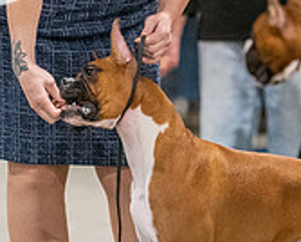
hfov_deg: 2.5
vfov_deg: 2.0
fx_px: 6769
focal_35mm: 759
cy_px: 45
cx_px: 235
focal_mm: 200
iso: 6400
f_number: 3.2
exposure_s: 1/250
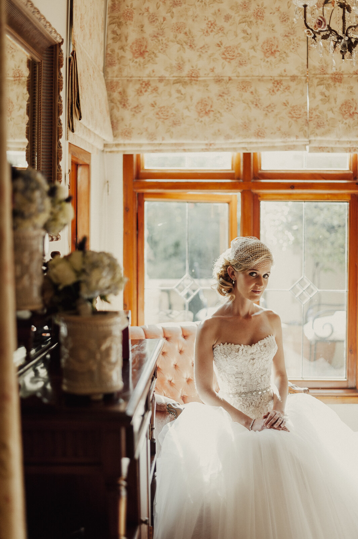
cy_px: 270
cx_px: 179
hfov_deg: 27.0
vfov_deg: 39.6
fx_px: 747
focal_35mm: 50
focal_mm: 50
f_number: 2
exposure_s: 1/640
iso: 320
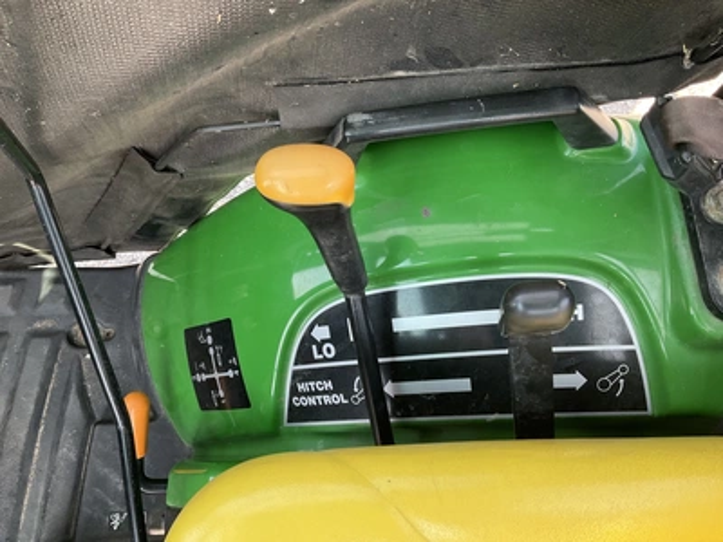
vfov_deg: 48.2
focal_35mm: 29
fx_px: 606
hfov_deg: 61.7
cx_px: 362
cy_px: 271
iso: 40
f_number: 1.8
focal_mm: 3
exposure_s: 1/122
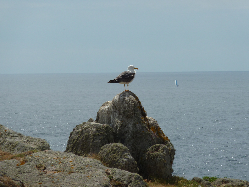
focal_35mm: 300
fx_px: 2158
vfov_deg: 5.0
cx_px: 124
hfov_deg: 6.6
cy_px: 94
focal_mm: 49.2
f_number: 6.3
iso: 80
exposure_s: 1/1000
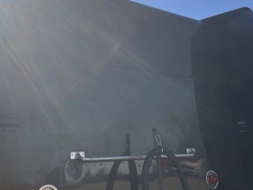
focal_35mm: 44
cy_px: 68
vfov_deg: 32.7
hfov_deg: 42.9
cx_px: 125
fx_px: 322
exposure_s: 1/1626
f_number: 1.8
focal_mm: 3
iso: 25
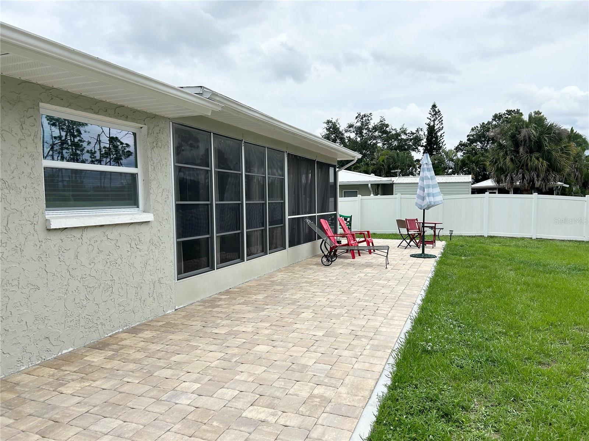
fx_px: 442
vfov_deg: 53.1
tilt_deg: -0.3
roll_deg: +1.9
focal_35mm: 26
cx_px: 294
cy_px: 220
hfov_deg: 67.3
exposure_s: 1/5587
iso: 50
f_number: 1.5
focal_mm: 5.7
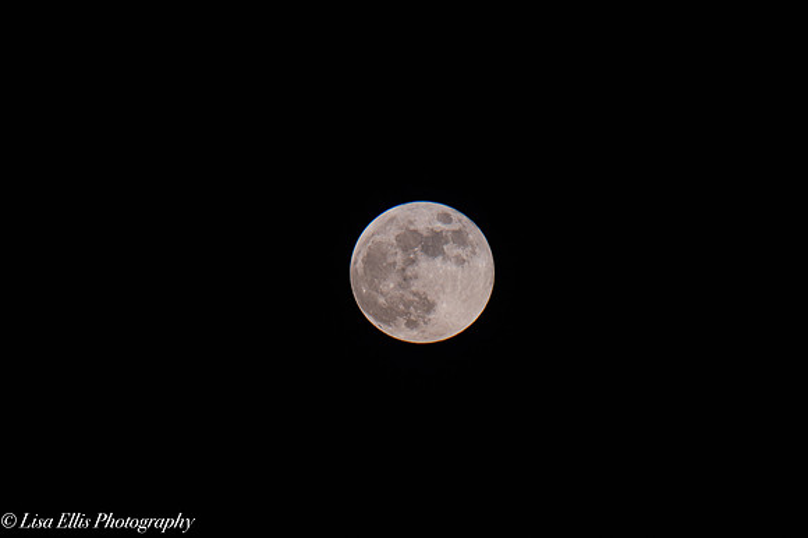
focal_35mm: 720
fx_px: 16150
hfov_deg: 2.9
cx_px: 404
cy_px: 269
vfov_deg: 1.9
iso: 100
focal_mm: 600
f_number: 5.6
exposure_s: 1/250
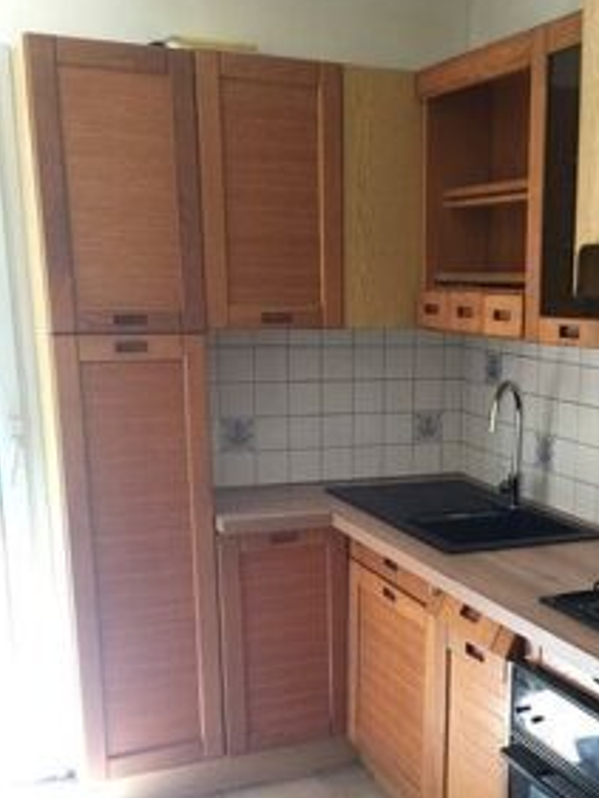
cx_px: 443
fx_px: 1014
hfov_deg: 32.3
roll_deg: -0.7
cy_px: 544
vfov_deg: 42.2
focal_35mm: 44
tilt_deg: -14.0
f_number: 2.2
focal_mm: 4.15
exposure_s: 1/33
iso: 32
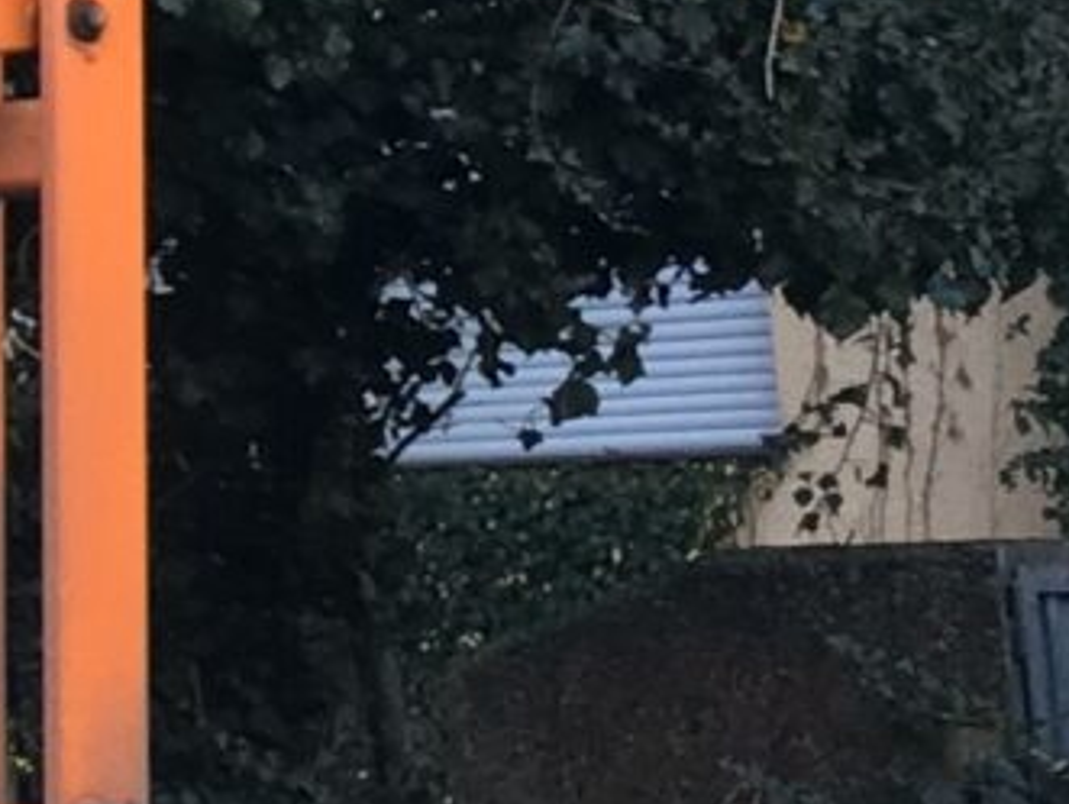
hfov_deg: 8.4
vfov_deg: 6.4
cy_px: -872
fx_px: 6925
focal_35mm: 224
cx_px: -1124
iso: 40
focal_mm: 4.15
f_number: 2.2
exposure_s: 1/100
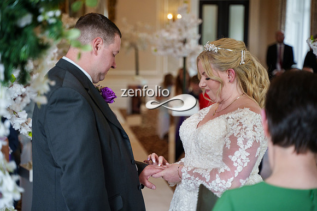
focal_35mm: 75
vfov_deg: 18.2
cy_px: 106
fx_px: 661
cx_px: 158
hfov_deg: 27.0
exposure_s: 1/320
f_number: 2.8
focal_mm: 75
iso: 1600
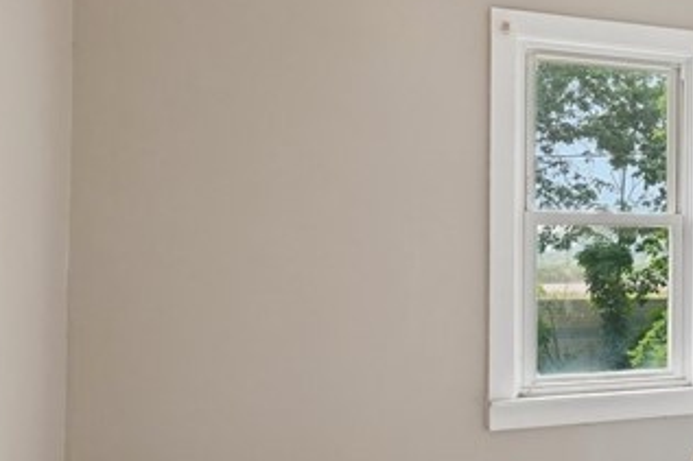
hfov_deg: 34.6
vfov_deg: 28.0
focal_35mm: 48
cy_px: 272
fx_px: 923
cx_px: 787
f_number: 5.6
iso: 200
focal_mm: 14
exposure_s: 1/20
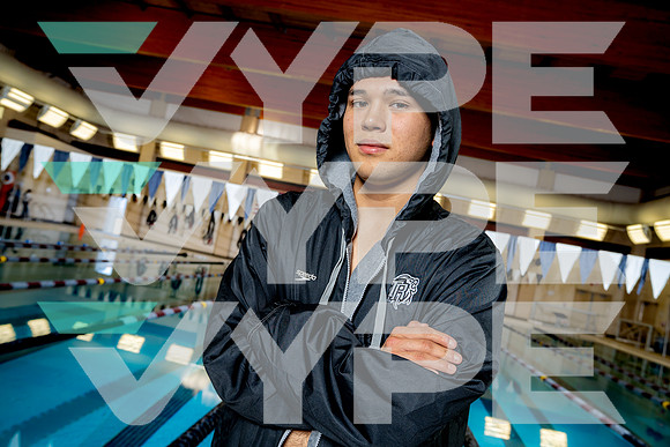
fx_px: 521
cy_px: 224
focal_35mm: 28
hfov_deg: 65.5
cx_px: 335
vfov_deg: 46.4
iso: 320
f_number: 5.6
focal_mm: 28
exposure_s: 1/250
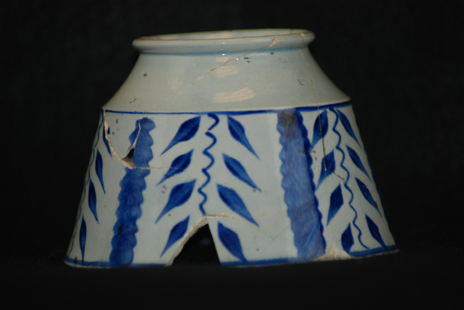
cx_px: 232
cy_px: 155
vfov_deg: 4.6
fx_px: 3871
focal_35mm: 300
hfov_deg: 6.9
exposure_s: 1/60
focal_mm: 200
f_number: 5
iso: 200
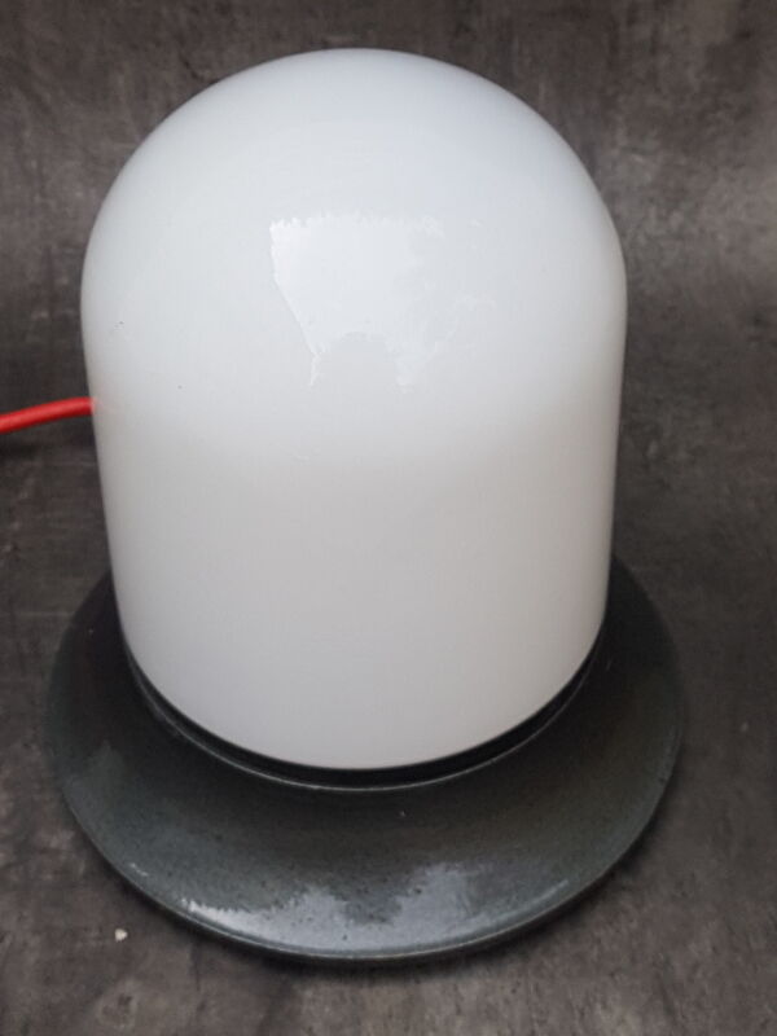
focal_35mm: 26
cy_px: 518
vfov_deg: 67.3
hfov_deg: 53.1
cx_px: 388
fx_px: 778
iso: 40
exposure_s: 1/686
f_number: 1.7
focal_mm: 4.2
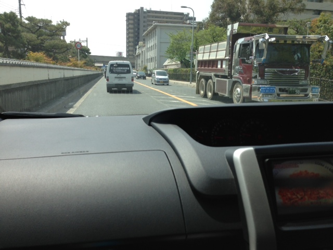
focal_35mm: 33
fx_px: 317
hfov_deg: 55.4
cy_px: 125
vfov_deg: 42.9
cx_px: 166
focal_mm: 4.13
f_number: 2.4
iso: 50
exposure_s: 1/786
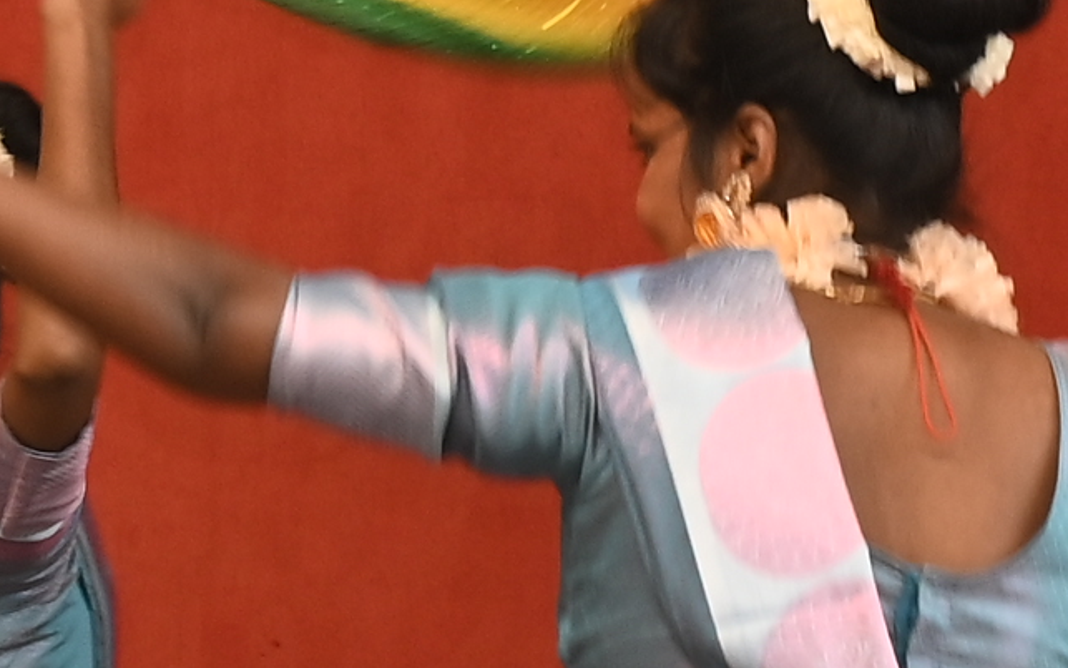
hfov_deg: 3.3
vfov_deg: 2.1
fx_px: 18513
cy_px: -95
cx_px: -1252
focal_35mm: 636
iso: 250
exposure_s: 1/125
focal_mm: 89
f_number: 6.3
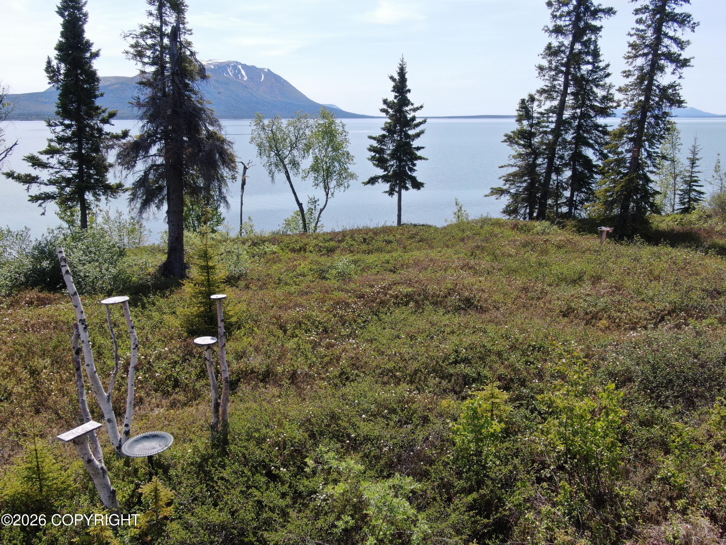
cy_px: 272
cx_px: 363
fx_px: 692
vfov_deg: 42.9
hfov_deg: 55.4
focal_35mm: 33
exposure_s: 1/1000
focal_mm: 5.69
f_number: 3.2
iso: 110
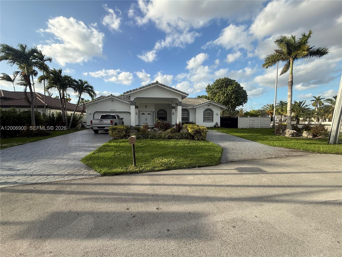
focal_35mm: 14
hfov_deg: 102.1
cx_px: 171
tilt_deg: -3.2
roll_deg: +0.2
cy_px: 128
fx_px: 138
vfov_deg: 85.7
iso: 50
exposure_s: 1/717
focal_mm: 2.22
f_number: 2.2
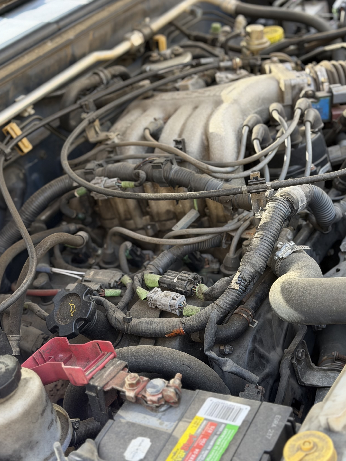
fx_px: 786
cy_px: 231
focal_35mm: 59
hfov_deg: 24.8
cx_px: 209
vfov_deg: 32.7
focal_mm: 6.76
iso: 50
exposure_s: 1/161
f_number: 1.78
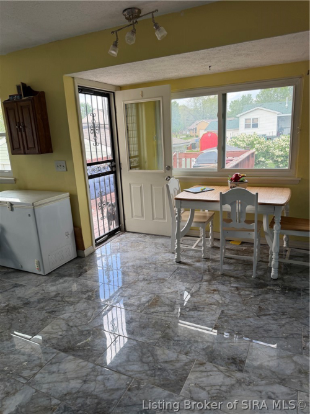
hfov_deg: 56.8
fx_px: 287
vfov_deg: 71.6
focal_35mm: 24
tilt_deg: -14.2
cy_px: 207
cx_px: 155
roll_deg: +3.1
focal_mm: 6.76
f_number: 1.78
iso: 100
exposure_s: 1/188
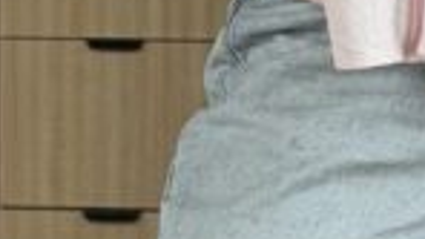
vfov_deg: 3.3
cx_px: 388
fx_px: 4088
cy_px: 3
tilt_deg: -20.0
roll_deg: +0.1
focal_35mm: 363
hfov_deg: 5.9
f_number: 1.78
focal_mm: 6.76
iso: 100
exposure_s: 1/79
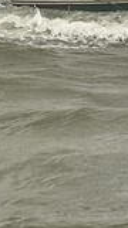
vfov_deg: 8.1
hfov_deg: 4.6
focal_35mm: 265
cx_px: 78
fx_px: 1607
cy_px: -13
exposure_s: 1/800
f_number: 6.3
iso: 250
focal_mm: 70
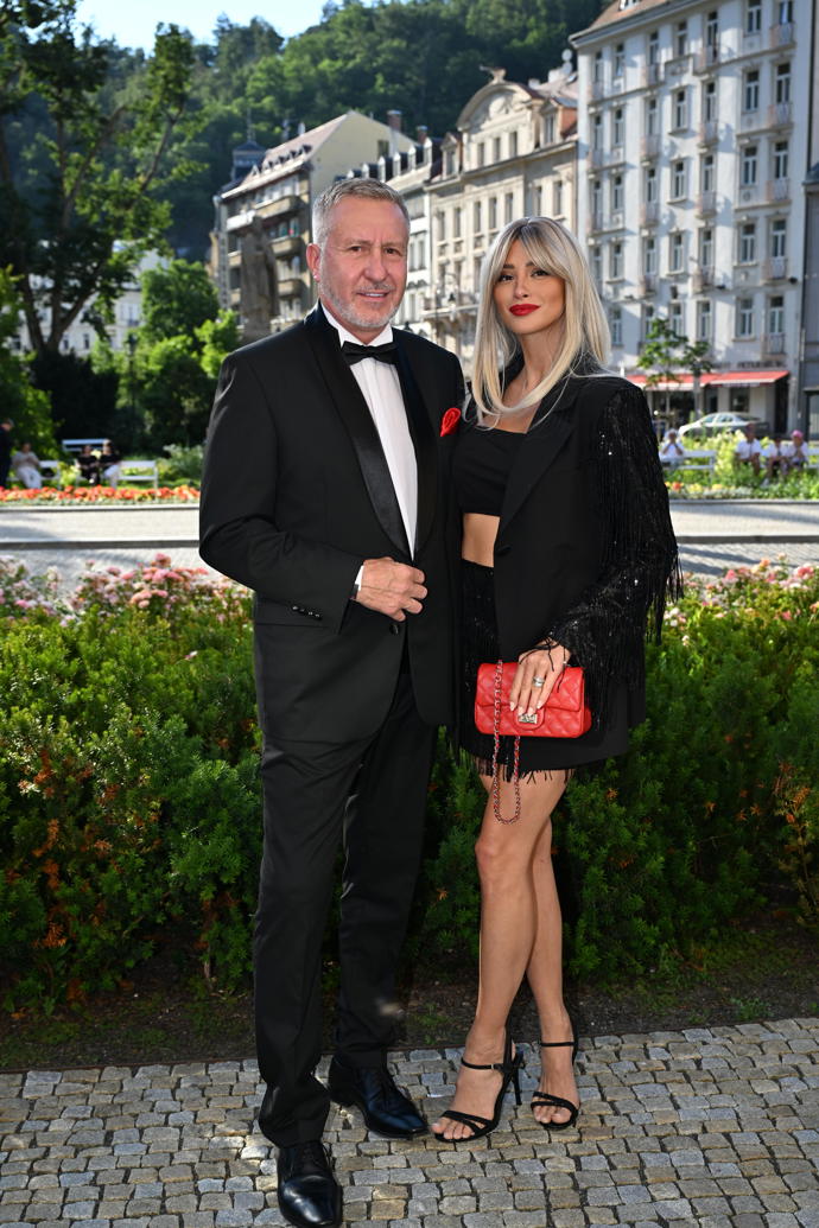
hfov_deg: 33.4
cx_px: 410
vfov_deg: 48.5
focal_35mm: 40
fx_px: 1365
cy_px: 614
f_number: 5
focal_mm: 40
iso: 250
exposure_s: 1/500
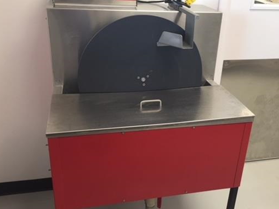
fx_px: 306
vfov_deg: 37.7
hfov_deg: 48.7
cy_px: 109
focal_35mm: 38
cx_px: 168
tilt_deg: -24.7
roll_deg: -4.4
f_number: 2.2
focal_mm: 4.15
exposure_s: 1/15
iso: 25
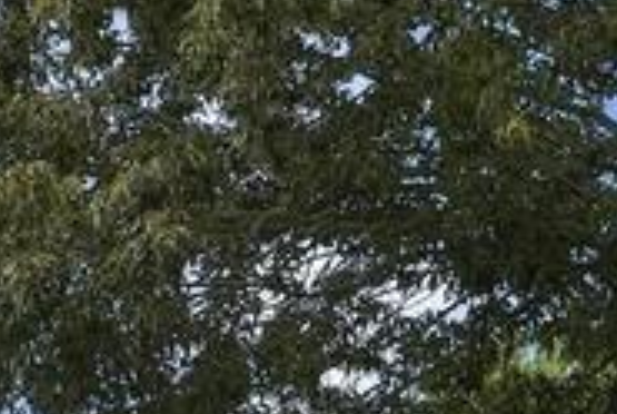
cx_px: -820
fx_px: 4669
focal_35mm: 272
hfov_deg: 7.1
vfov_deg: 4.7
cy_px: 1439
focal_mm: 35
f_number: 8
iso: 200
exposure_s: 1/400
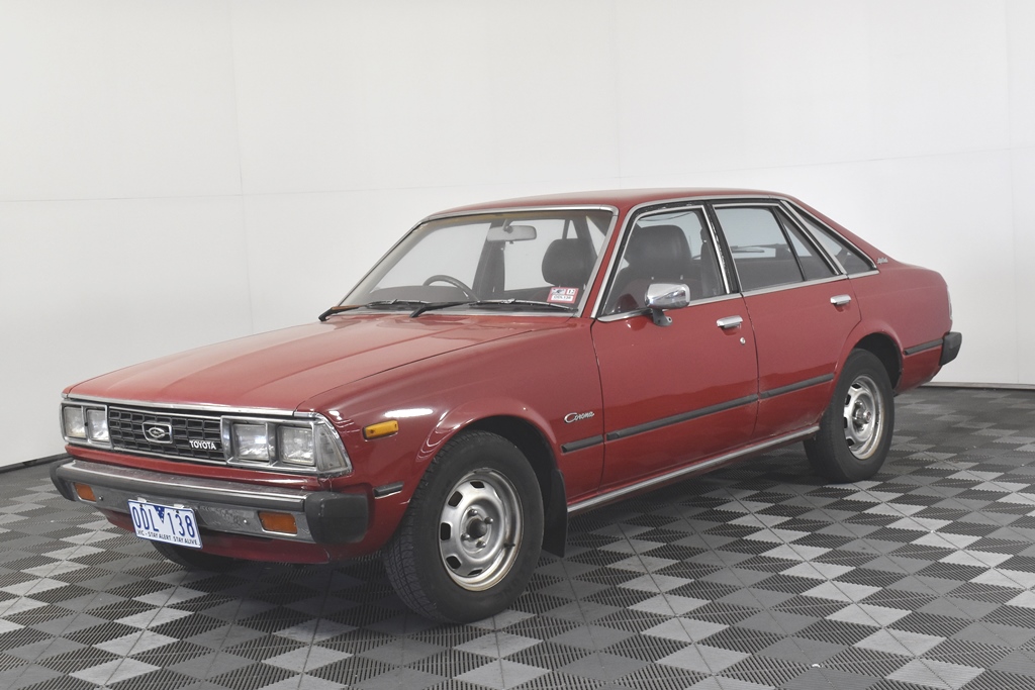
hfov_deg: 42.3
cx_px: 518
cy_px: 345
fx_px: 1337
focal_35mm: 46
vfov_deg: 29.0
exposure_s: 1/320
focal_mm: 31
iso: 1600
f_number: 9
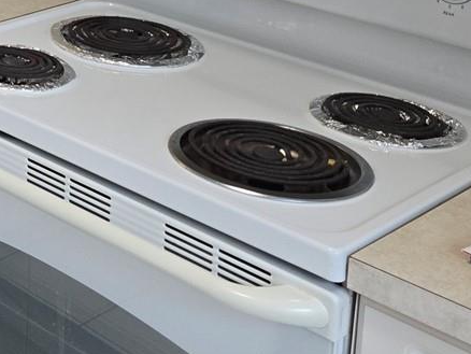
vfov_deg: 16.0
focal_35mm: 84
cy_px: -185
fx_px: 1144
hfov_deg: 19.1
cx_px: -312
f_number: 1.7
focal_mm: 6.3
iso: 200
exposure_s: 1/120
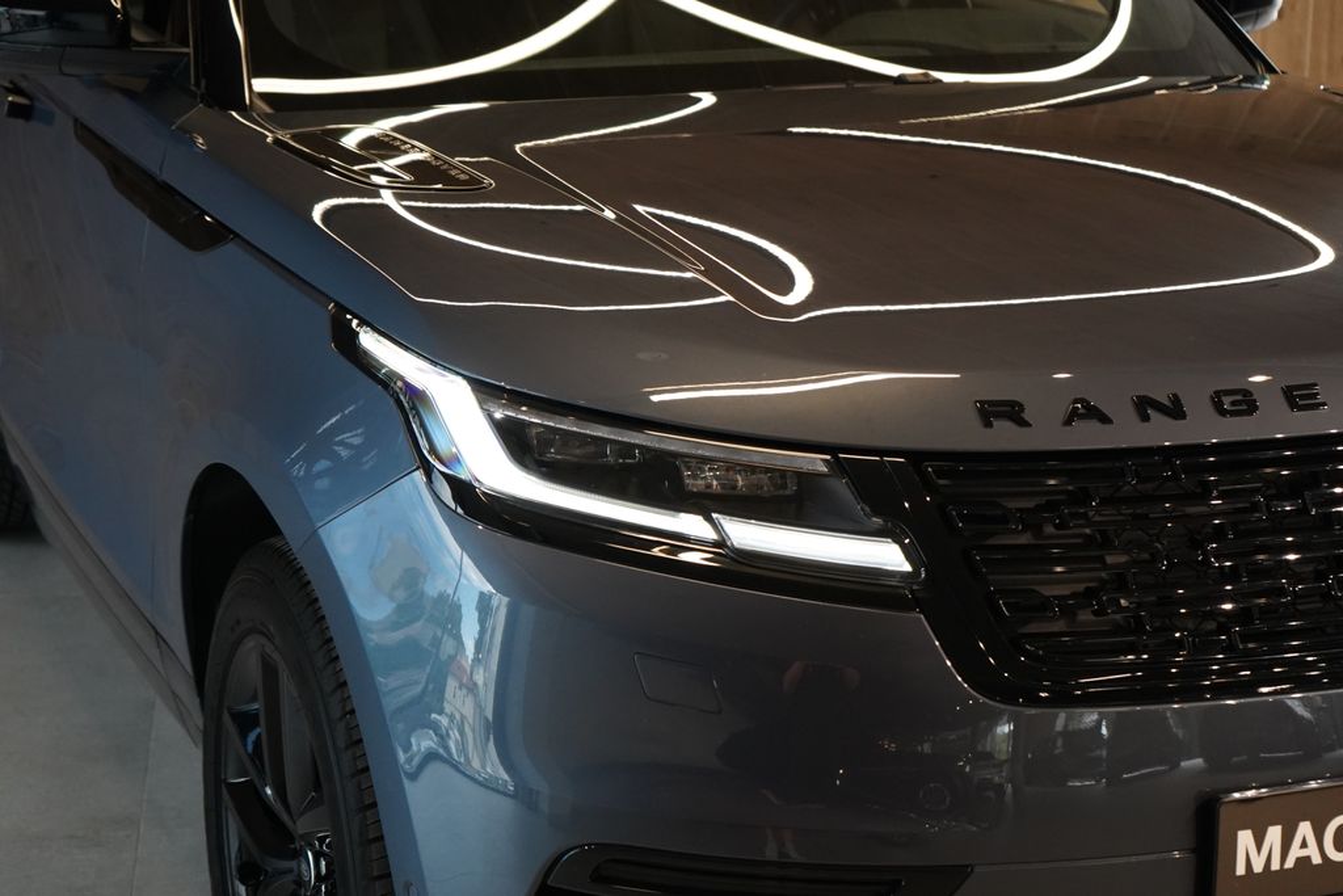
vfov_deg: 19.5
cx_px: 672
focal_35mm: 70
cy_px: 448
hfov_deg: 28.8
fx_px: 2612
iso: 5000
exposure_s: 1/160
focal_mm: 70
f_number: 5.6
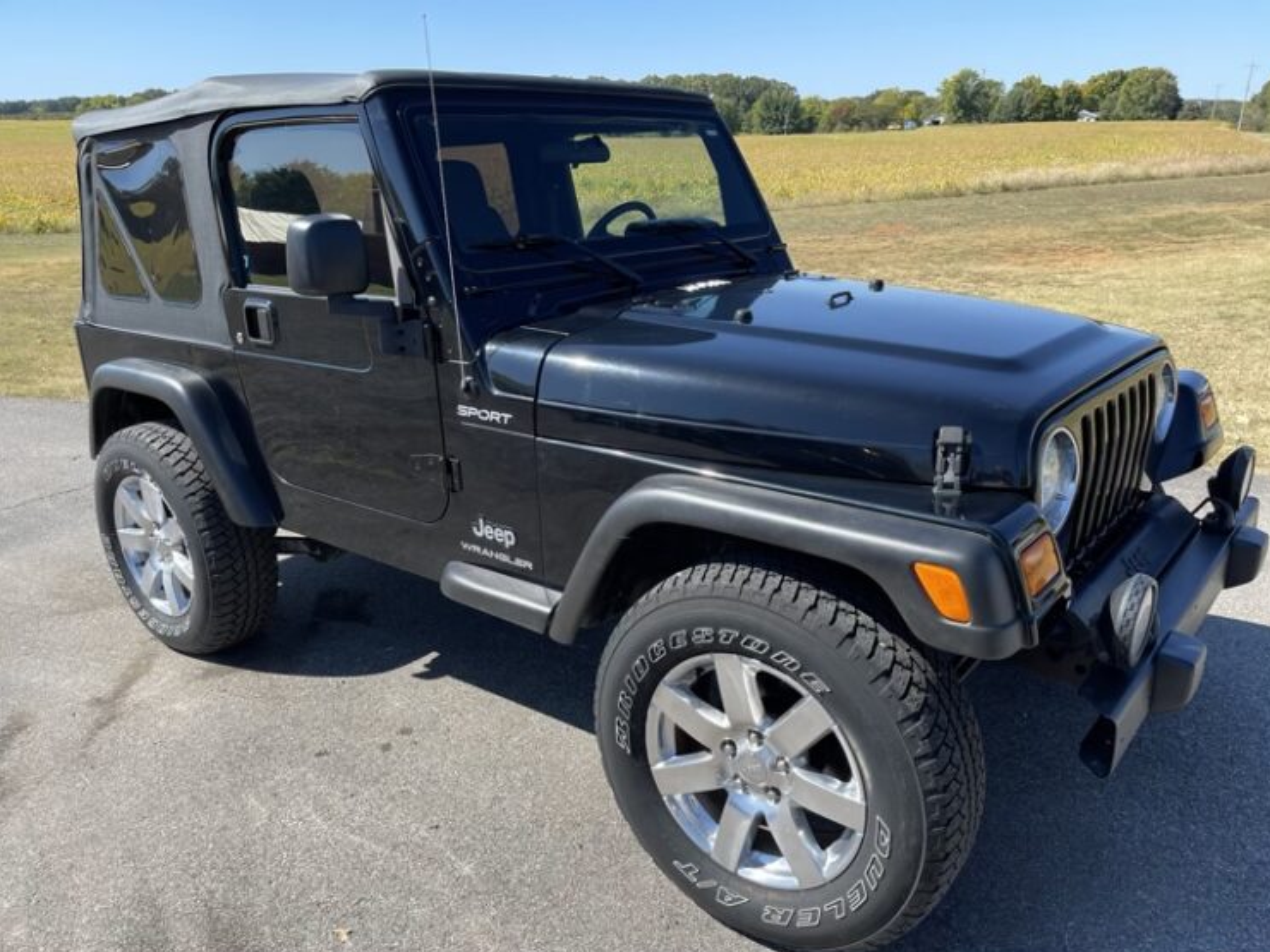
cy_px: 492
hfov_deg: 65.3
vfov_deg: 51.3
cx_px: 657
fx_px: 991
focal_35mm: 27
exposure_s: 1/1493
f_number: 1.6
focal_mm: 5.1
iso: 32
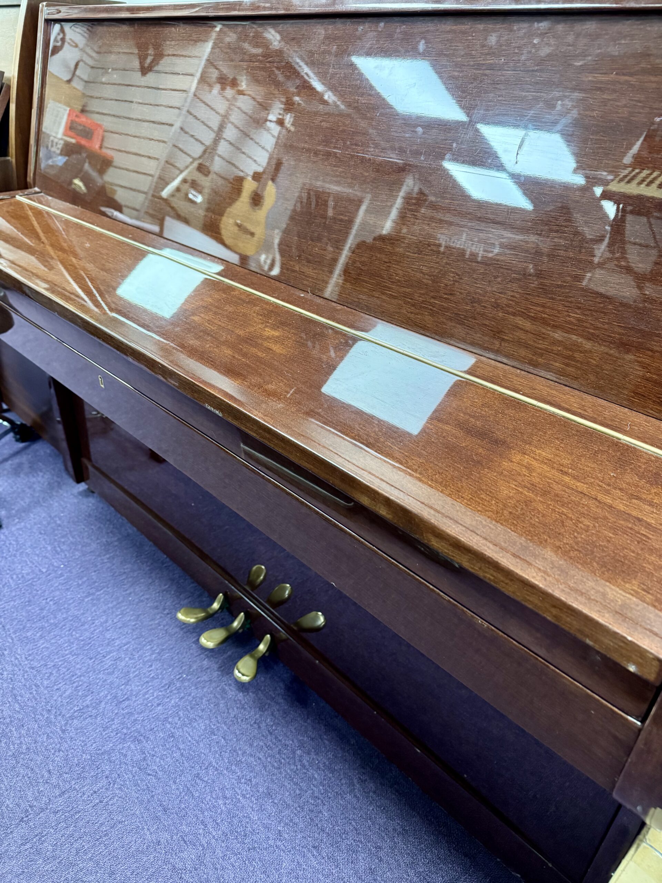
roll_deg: -3.2
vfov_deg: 71.6
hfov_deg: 56.8
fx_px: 612
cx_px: 331
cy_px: 442
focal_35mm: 24
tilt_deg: -31.0
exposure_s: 1/50
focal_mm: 6.76
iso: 640
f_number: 1.78
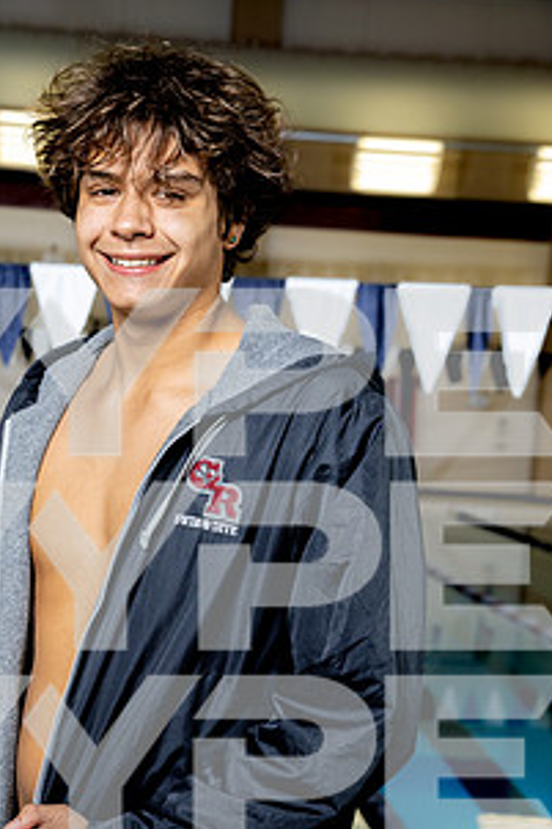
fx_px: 1750
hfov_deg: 17.9
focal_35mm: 76
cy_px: 568
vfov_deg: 26.5
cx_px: 168
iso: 320
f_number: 5.6
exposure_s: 1/250
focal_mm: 51
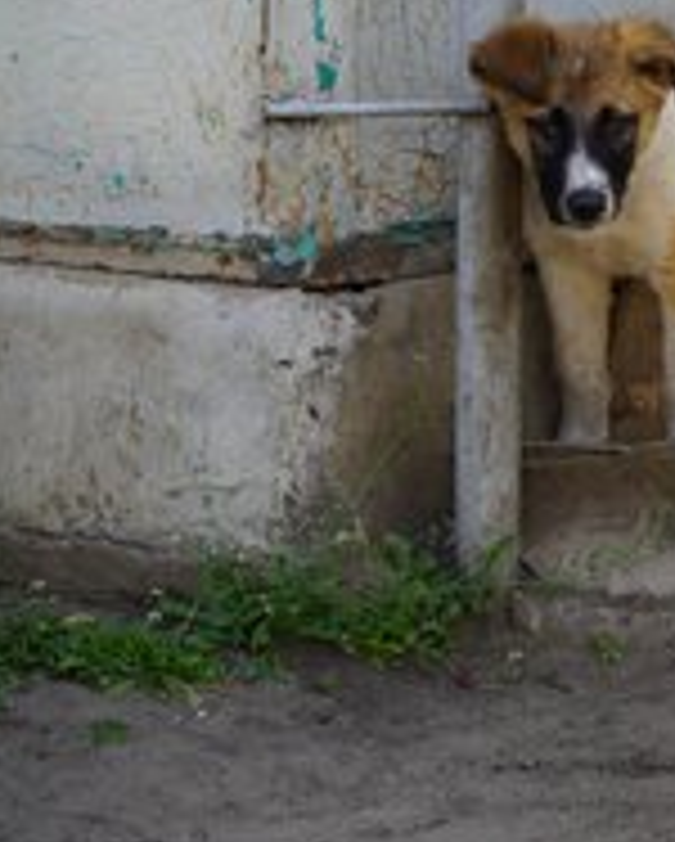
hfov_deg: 5.5
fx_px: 6981
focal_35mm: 280
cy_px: 281
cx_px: 810
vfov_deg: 6.9
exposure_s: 1/250
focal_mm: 93
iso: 100
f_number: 5
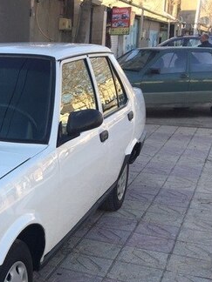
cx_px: -54
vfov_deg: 32.3
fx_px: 482
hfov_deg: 22.5
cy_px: 201
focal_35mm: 59
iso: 32
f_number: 2.2
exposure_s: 1/391
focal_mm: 4.15
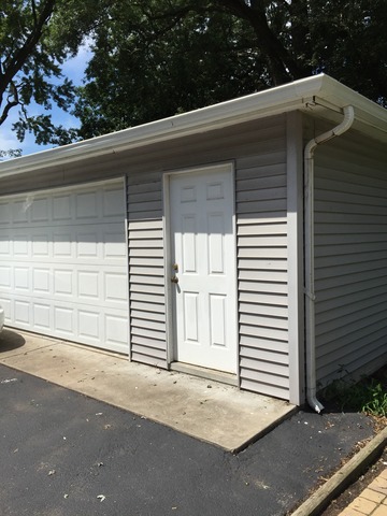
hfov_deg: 48.2
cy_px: 258
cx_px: 194
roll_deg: +0.9
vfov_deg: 61.7
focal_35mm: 29
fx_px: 432
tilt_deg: -0.3
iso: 32
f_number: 2.2
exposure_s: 1/3300
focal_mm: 4.15
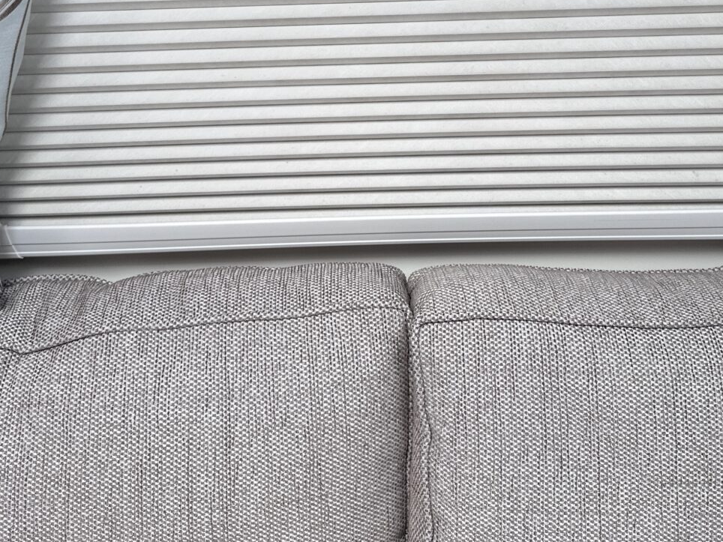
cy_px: -8
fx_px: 1065
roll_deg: +2.1
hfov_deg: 37.4
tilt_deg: -12.0
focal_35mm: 51
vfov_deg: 26.9
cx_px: 408
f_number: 1.78
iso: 64
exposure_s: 1/197
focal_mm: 6.86
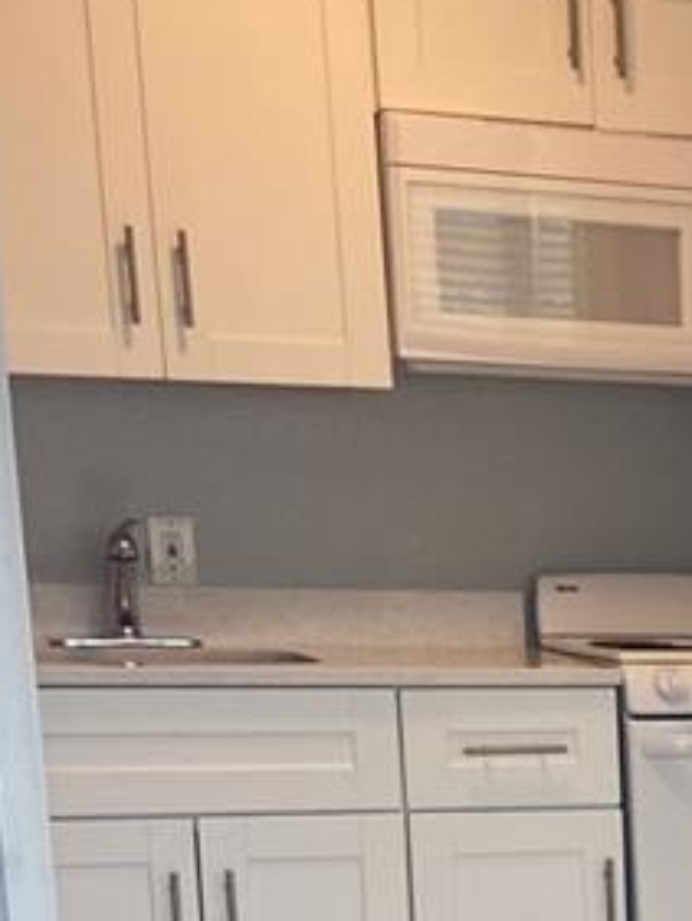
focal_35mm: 111
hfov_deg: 12.2
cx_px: 1256
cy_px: 1262
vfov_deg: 16.5
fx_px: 2956
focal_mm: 4.25
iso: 80
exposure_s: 1/120
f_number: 1.8
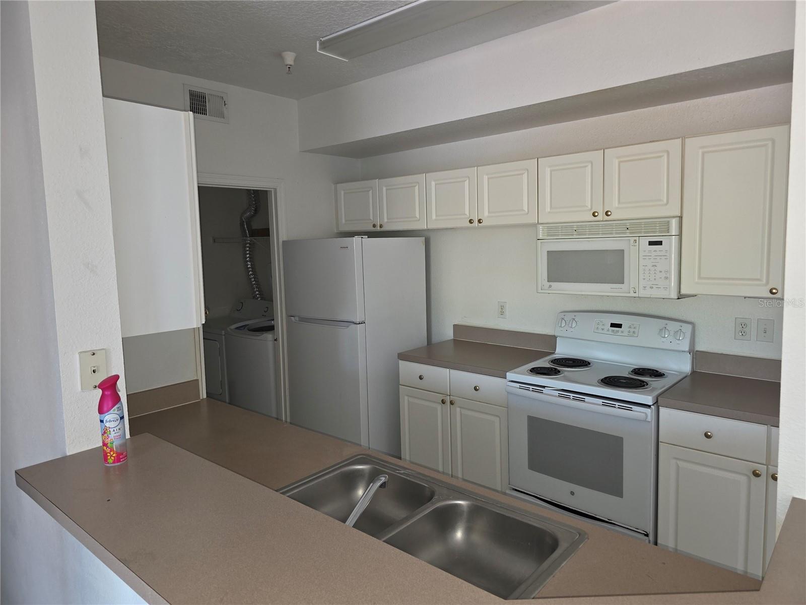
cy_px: 302
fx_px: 536
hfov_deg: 73.9
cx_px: 403
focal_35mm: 23
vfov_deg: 58.9
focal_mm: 6.3
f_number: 1.7
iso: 100
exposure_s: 1/24
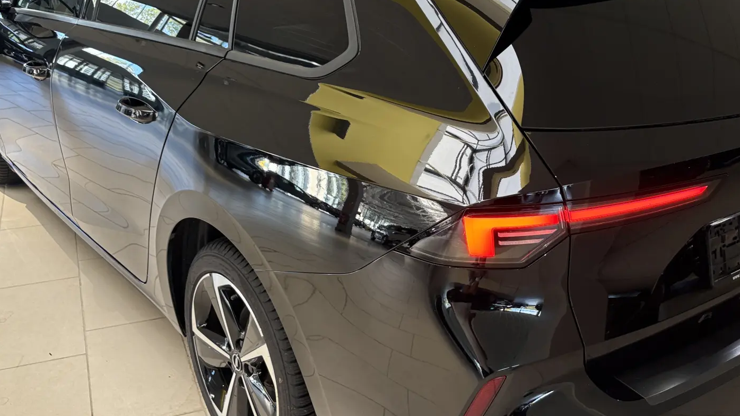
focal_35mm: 39
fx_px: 765
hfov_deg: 51.5
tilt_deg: -21.0
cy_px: 205
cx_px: 419
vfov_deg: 30.4
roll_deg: -0.1
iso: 125
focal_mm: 5.96
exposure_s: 1/61
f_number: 1.6
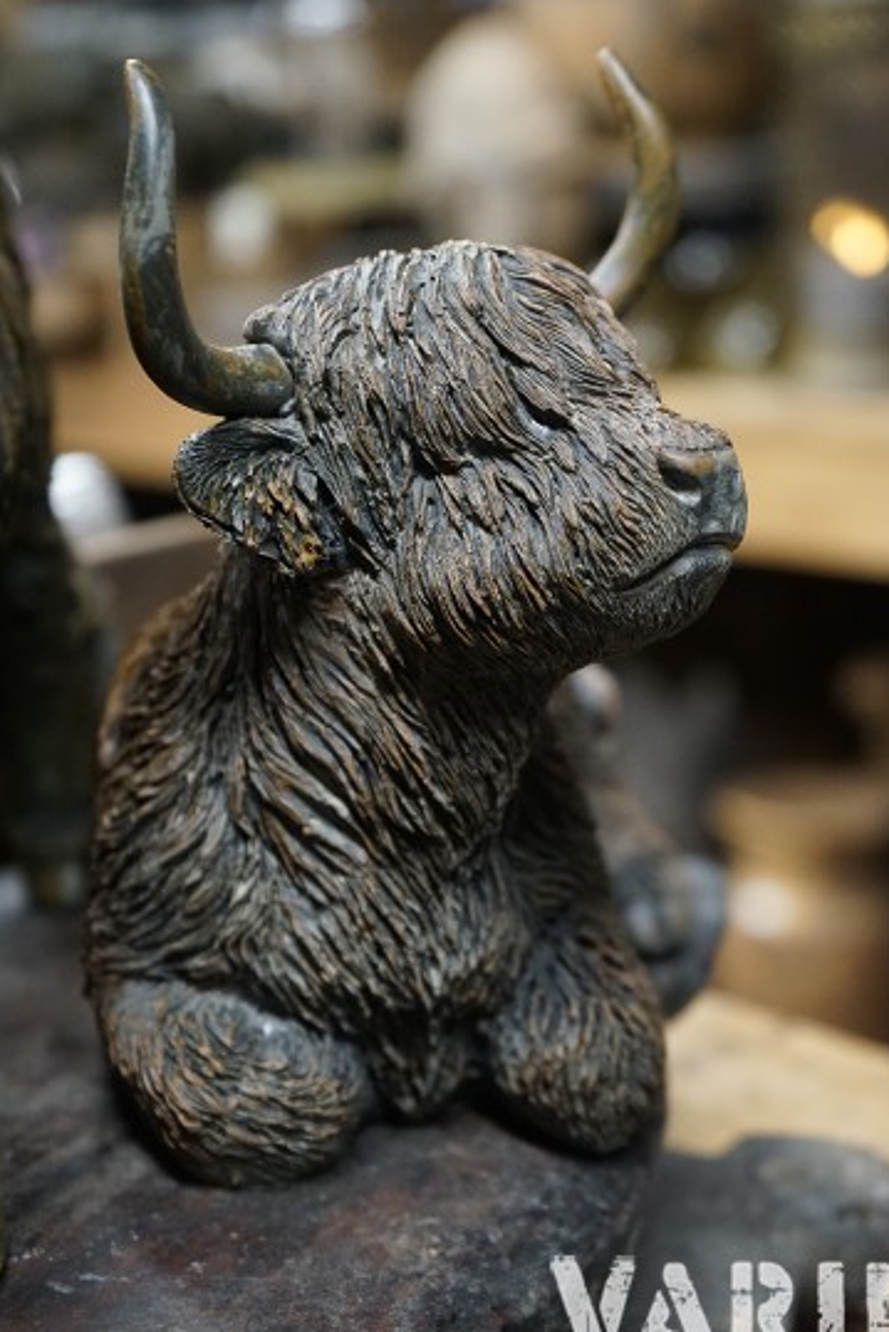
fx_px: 2147
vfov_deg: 34.5
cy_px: 681
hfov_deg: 23.4
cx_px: 446
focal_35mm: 58
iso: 4000
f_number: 5
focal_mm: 52
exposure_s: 1/60
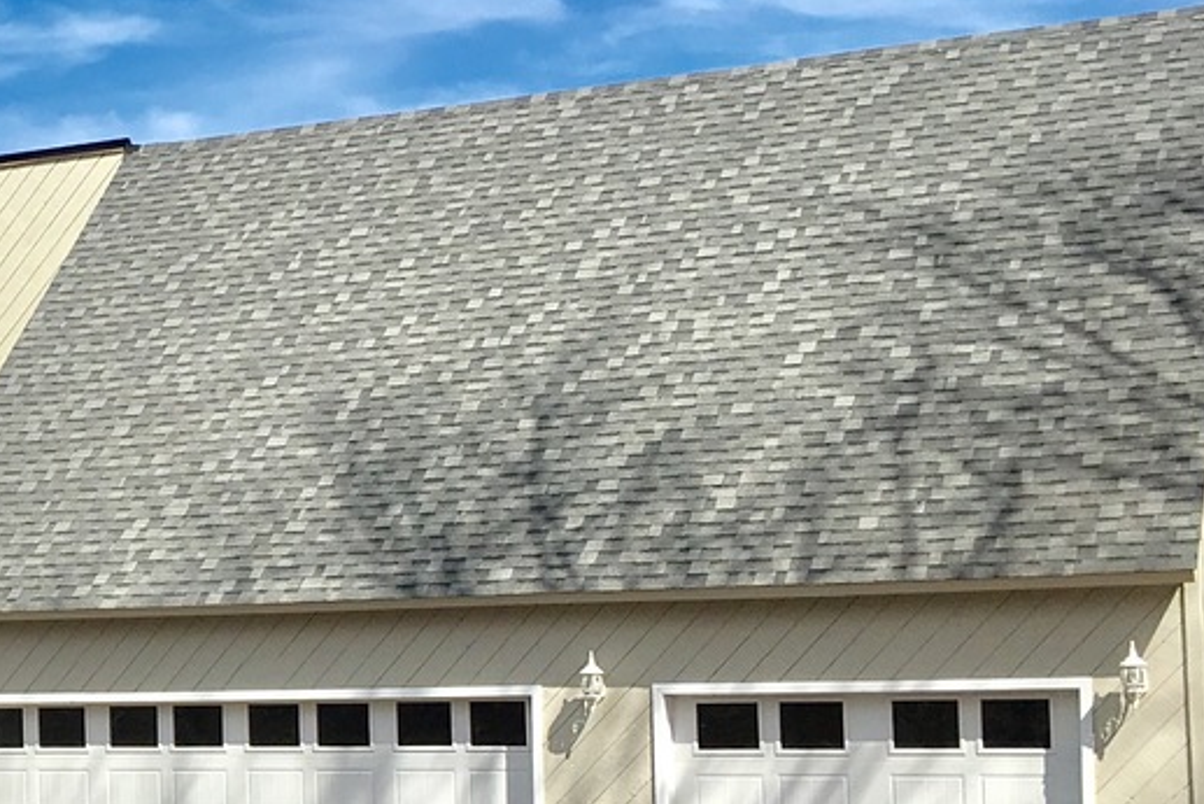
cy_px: 580
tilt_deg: +2.0
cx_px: -238
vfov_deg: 16.2
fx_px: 2810
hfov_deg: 22.3
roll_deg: +0.0
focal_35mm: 84
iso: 25
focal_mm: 4.15
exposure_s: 1/1789
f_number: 2.2
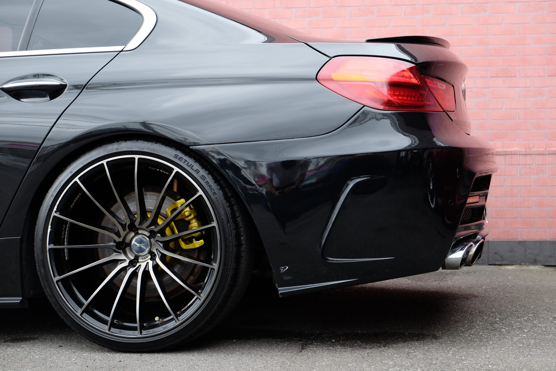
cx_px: 278
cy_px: 186
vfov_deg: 20.3
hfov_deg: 30.1
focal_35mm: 67
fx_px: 1035
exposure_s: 1/140
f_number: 4.5
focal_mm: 44.4
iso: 400
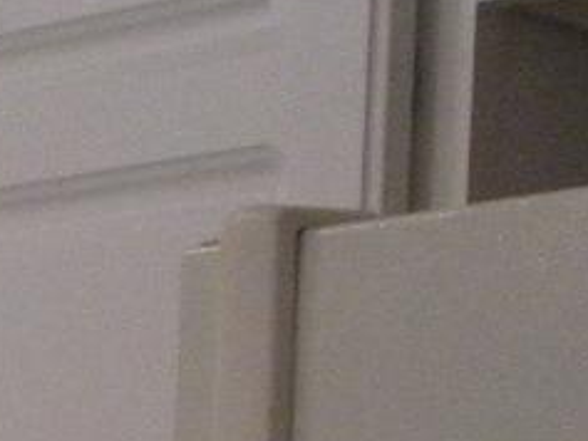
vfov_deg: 6.5
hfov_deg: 8.8
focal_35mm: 219
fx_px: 3722
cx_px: -275
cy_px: 1033
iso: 396
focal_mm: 6.3
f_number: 3.5
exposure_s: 1/64
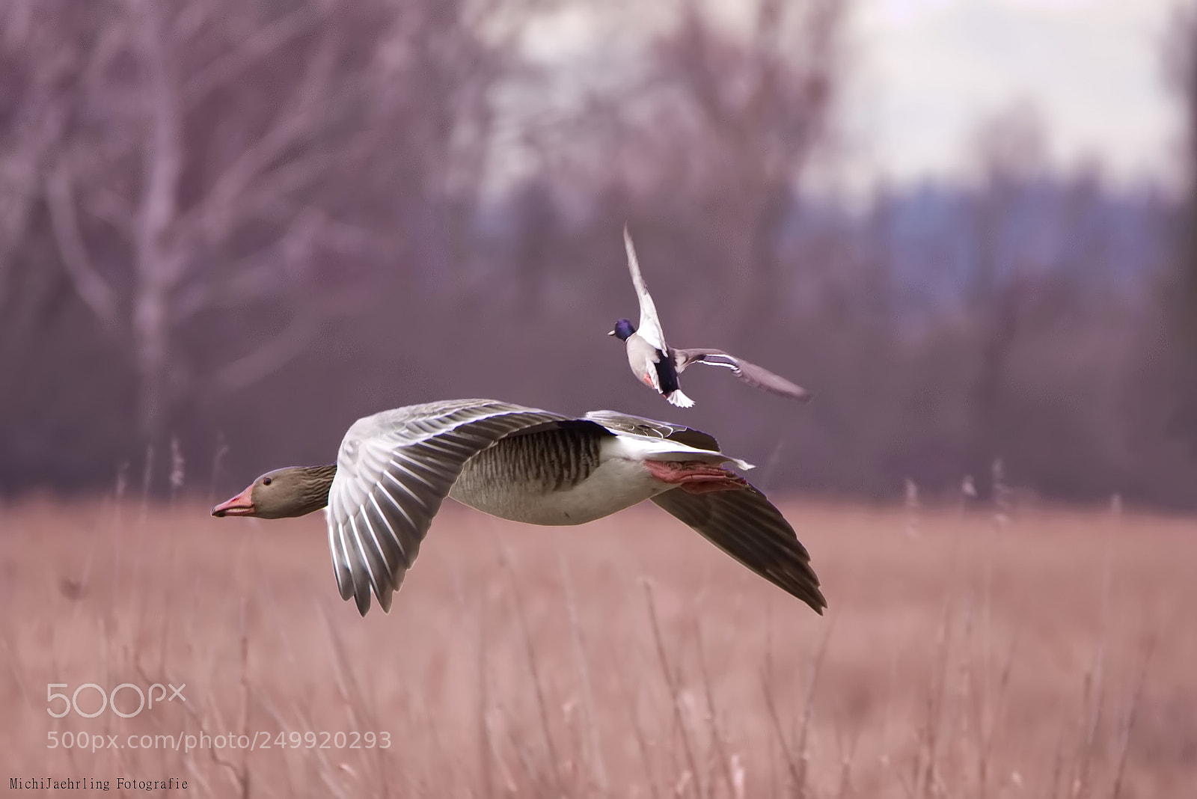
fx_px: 29934
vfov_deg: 1.5
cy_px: 400
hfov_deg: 2.3
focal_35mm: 900
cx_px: 598
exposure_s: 1/500
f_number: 8
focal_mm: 600
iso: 640
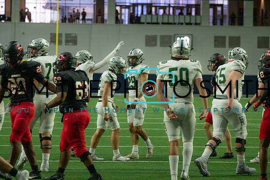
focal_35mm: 166
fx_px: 1245
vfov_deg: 8.3
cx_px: 135
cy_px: 90
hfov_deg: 12.4
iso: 12800
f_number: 5.6
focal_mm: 166
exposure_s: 1/1000
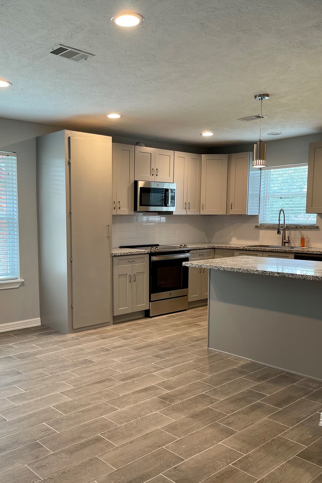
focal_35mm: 33
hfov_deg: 39.7
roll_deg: +0.2
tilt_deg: -6.8
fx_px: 443
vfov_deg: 57.1
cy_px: 263
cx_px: 121
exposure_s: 1/60
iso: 80
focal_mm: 5.1
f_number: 1.6
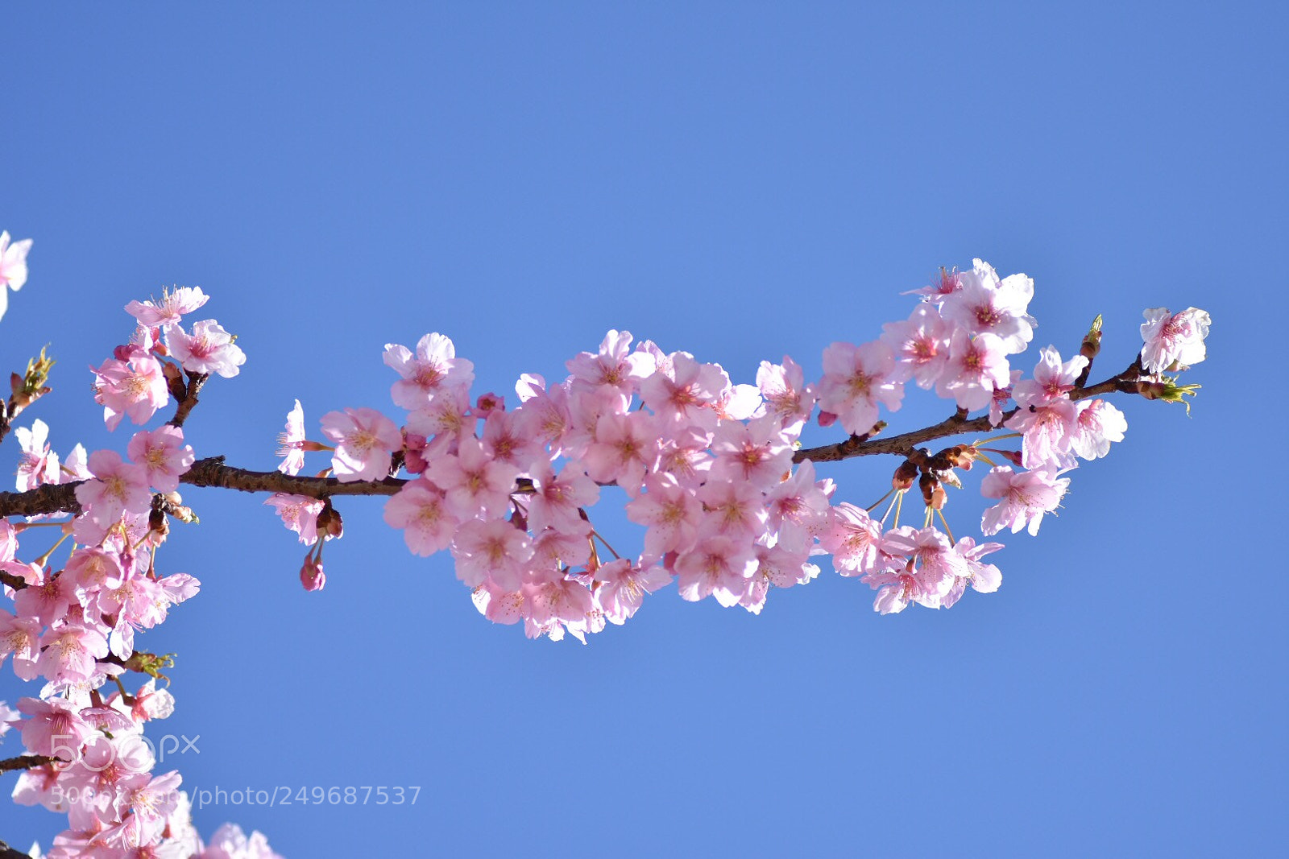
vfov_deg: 10.2
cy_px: 430
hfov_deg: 15.2
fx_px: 4834
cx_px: 644
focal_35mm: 135
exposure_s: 1/1600
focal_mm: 90
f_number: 4
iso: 100
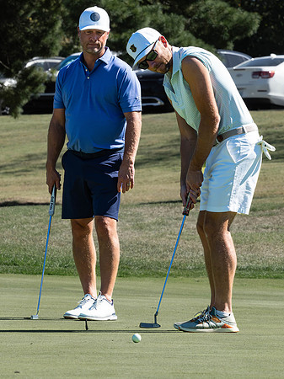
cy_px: 206
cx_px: 136
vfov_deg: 5.6
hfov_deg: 4.2
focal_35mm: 351
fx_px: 3846
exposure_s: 1/2500
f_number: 8
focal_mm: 121
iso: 2000
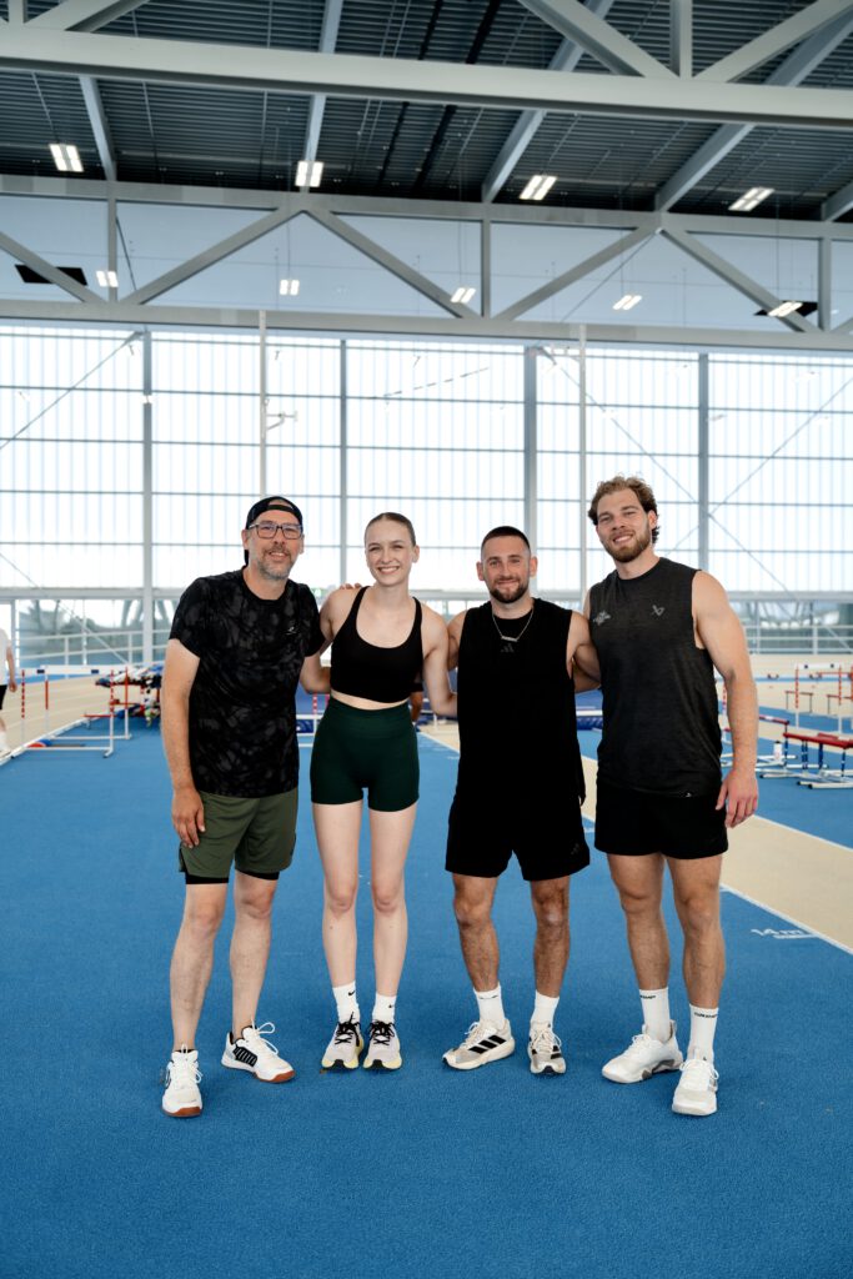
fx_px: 1172
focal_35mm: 33
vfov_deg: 57.2
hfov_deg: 40.0
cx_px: 426
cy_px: 640
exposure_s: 1/160
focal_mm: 33
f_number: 2.8
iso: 200
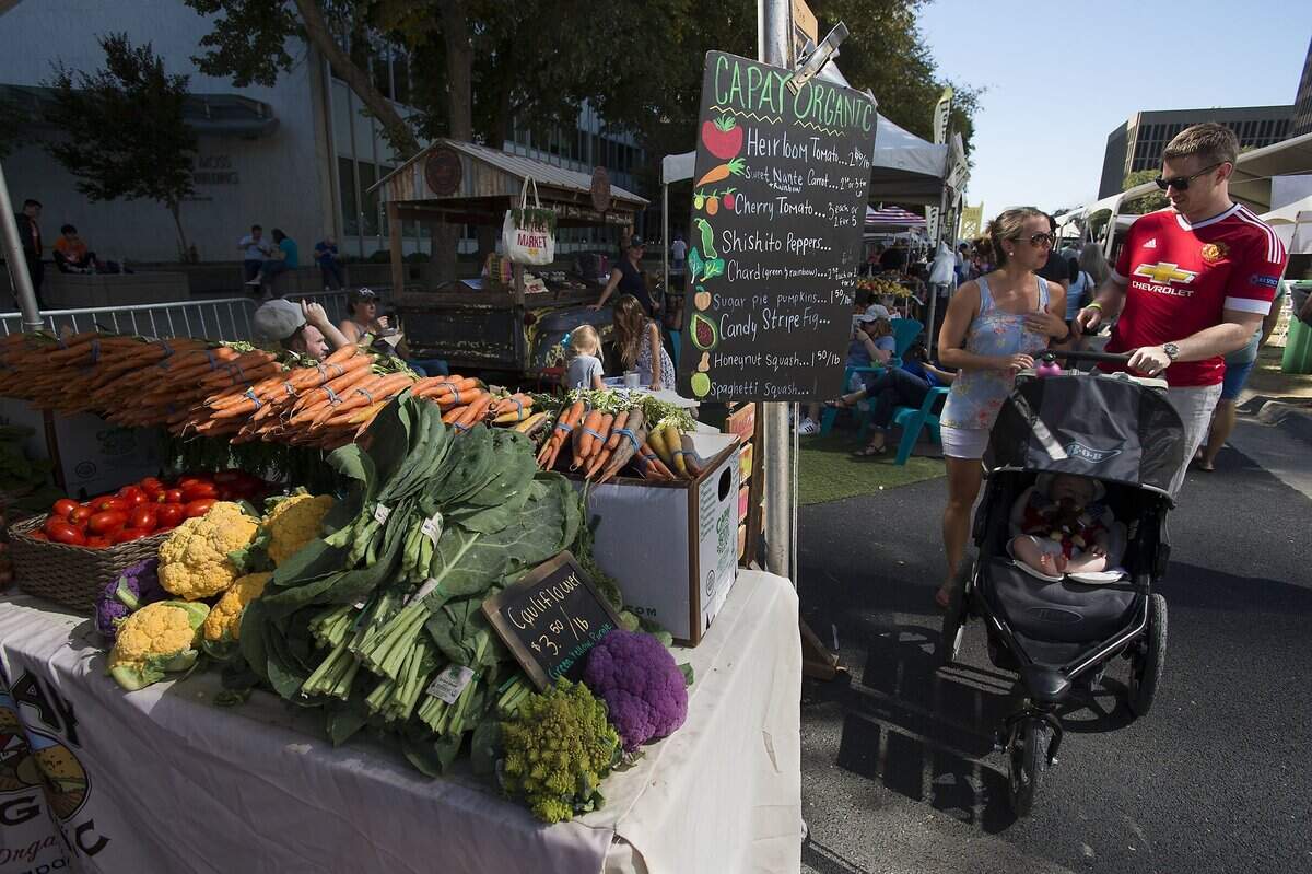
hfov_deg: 86.9
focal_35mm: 19
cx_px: 656
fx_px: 692
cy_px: 437
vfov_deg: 64.5
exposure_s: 1/250
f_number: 9
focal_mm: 19
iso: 200
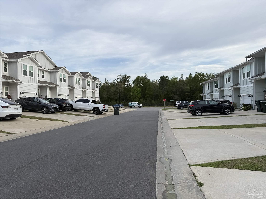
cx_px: 133
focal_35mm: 24
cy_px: 100
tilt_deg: +0.3
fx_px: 184
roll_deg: +1.2
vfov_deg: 56.8
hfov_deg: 71.6
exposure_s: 1/2525
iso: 80
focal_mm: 6.76
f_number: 1.78
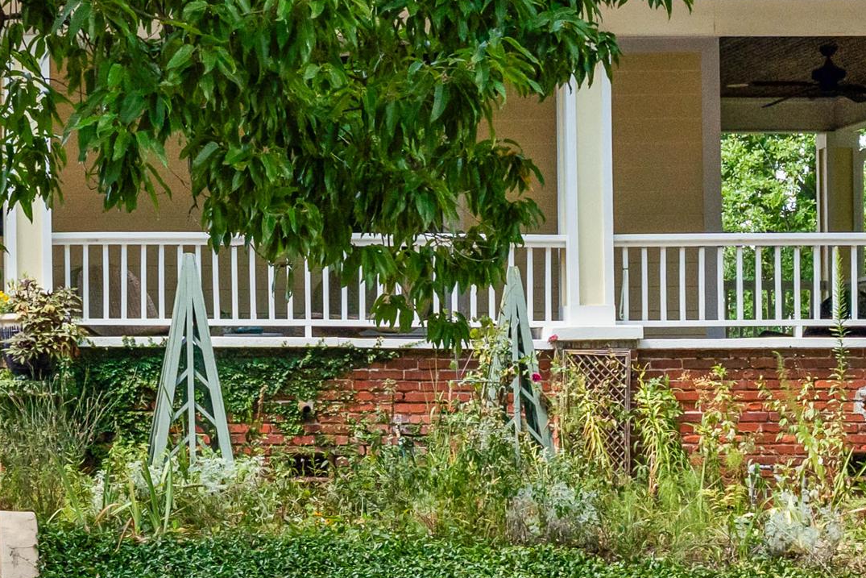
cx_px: -72
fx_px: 3007
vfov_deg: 10.9
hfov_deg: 16.0
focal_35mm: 125
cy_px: -6
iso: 640
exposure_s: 1/250
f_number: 9
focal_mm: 35
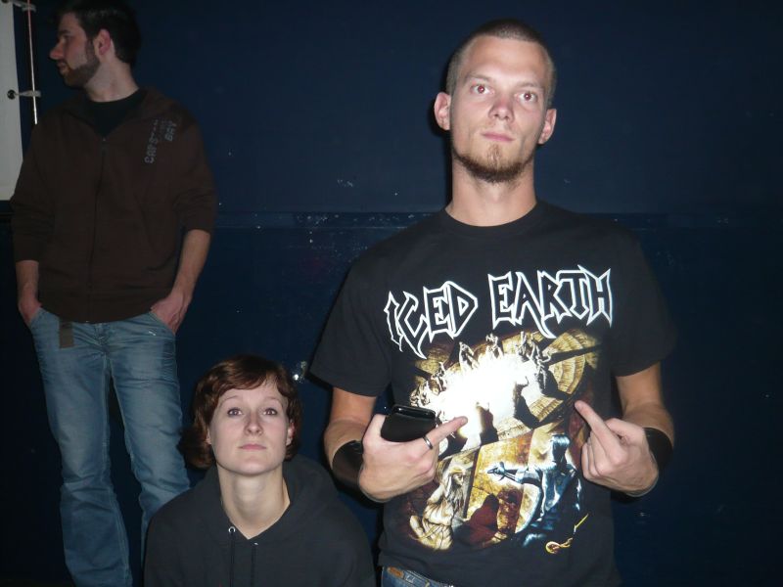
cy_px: 294
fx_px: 769
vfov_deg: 41.8
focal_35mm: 34
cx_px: 392
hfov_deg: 54.0
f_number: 3.1
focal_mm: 5.5
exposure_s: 1/30
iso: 160
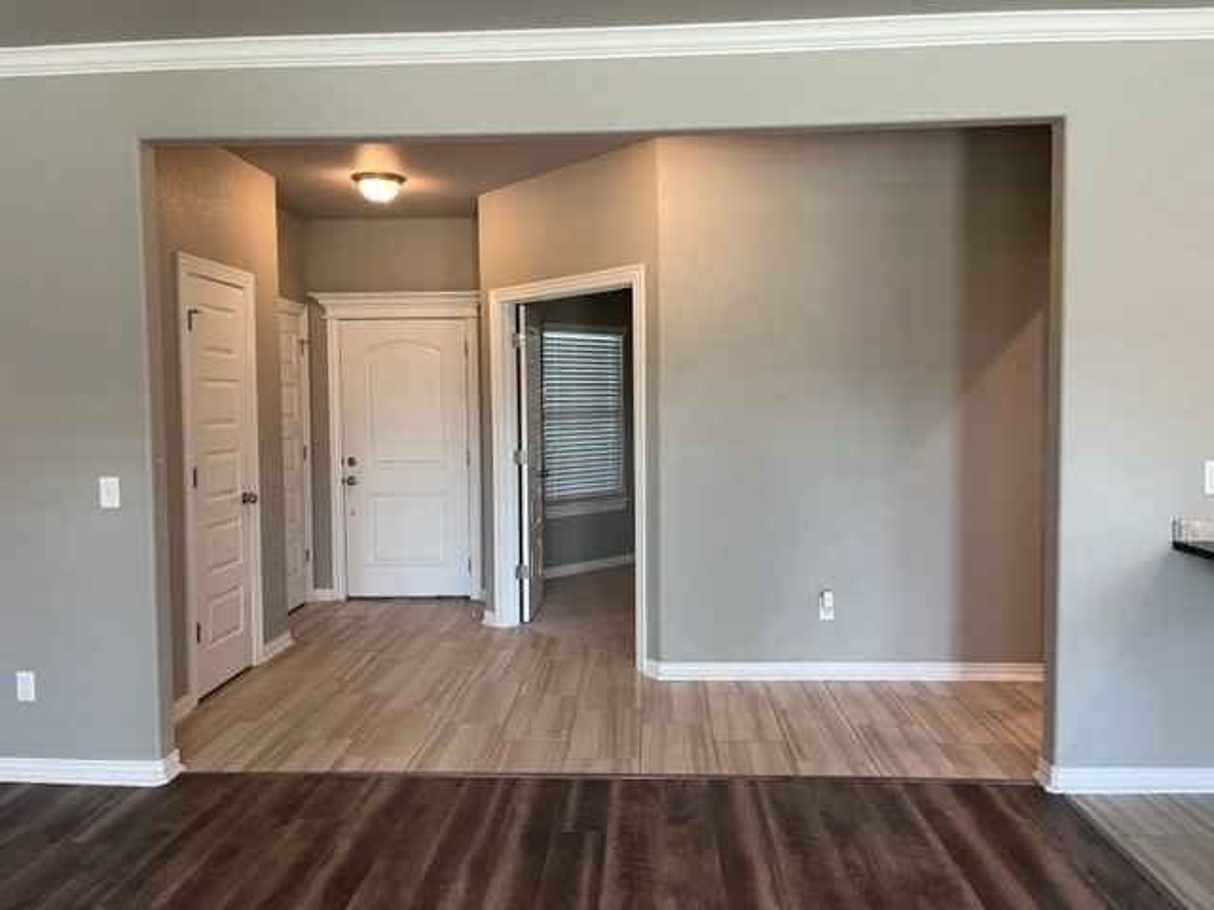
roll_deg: +0.7
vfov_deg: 53.1
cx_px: 607
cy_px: 455
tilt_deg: -1.8
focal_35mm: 26
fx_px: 912
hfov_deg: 67.3
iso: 100
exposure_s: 1/60
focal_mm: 5.1
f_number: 1.6
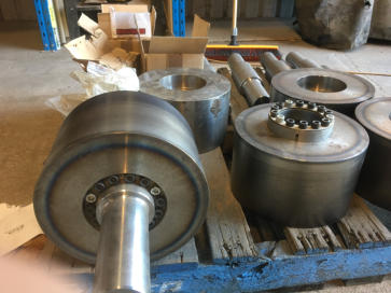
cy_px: 146
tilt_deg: -30.2
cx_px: 196
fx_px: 327
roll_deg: -0.5
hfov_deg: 61.7
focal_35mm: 29
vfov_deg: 48.2
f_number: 2.2
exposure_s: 1/33
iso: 125
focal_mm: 4.15
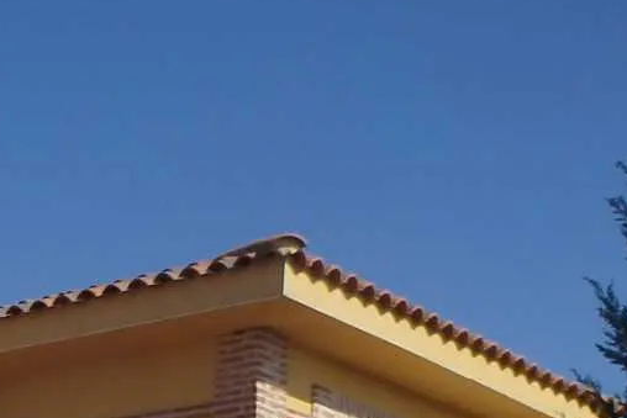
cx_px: -217
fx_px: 1916
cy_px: 673
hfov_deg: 17.3
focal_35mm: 110
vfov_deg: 11.8
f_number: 11
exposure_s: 1/200
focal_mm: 5
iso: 125
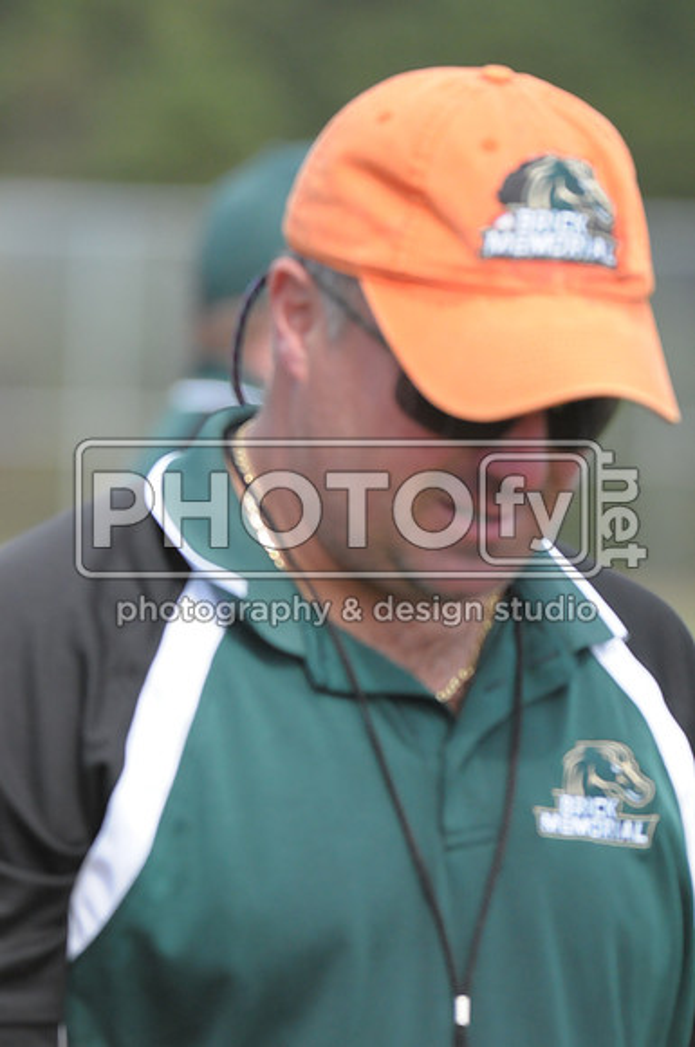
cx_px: 348
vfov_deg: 6.9
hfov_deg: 4.6
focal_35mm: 300
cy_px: 524
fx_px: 8713
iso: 1600
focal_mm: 200
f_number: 4
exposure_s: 1/5000
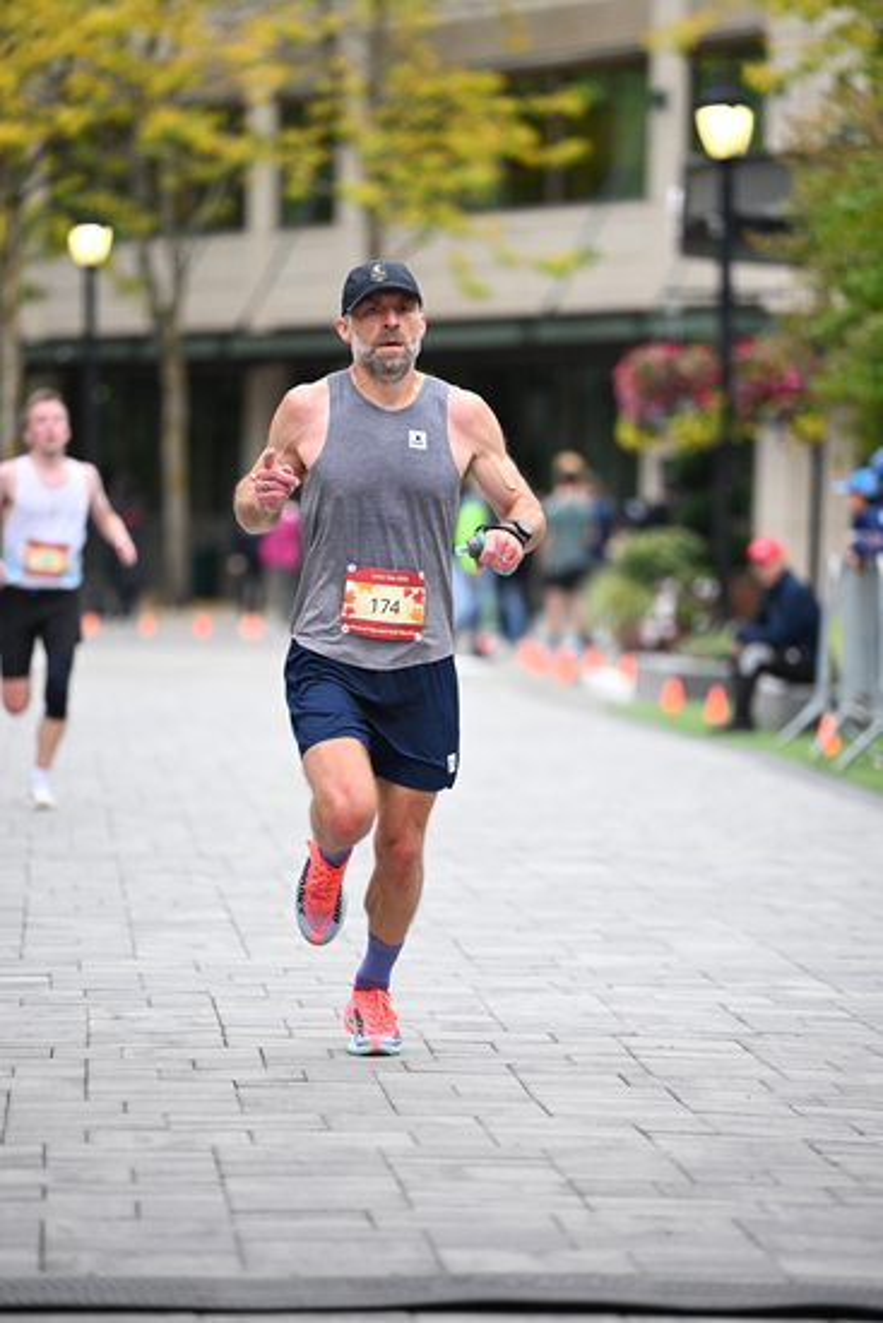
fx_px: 6985
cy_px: 662
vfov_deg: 10.8
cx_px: 442
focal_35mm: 190
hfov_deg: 7.2
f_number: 2.8
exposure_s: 1/1250
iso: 1600
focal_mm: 190
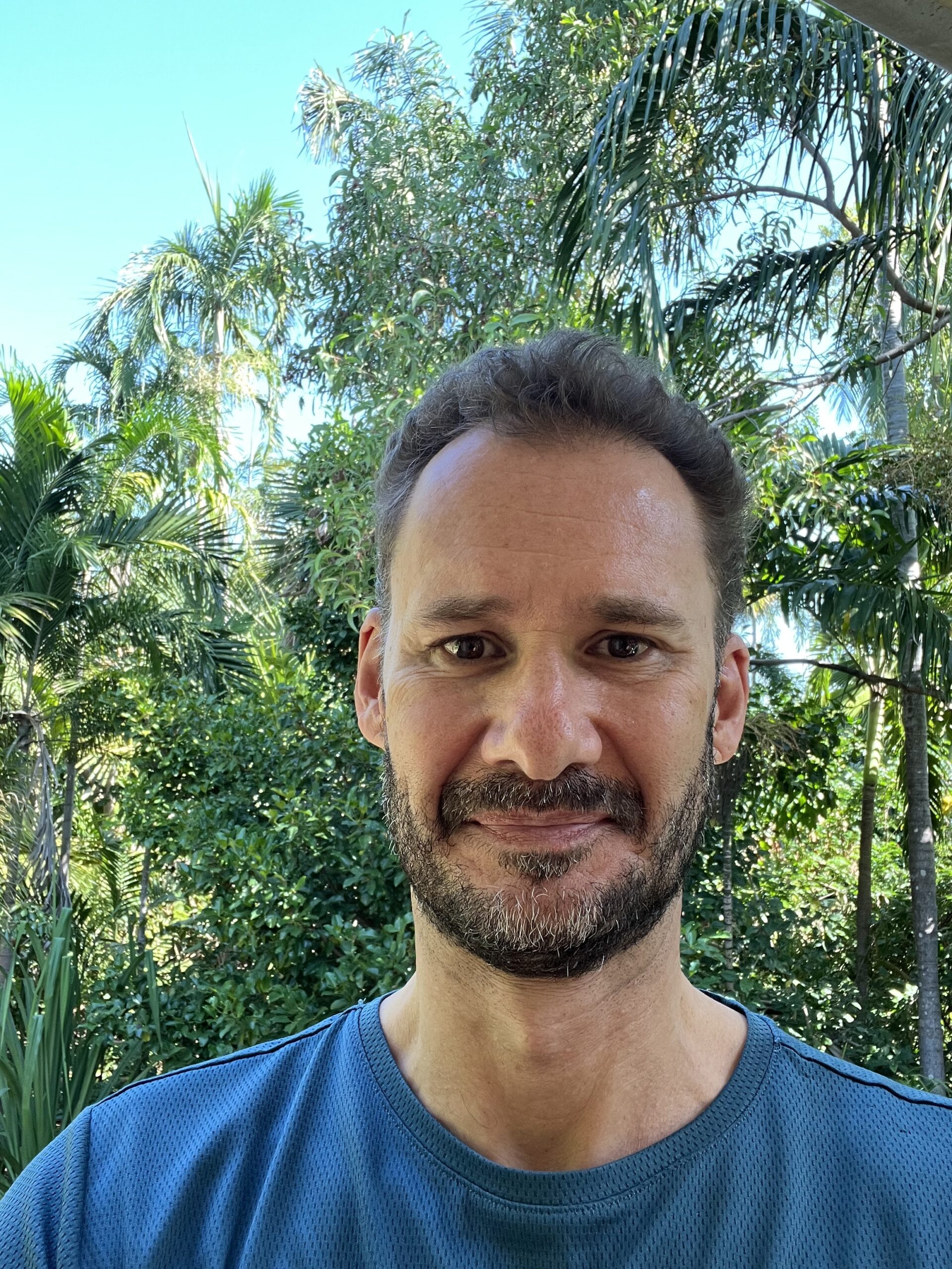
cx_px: 476
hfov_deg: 46.8
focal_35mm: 30
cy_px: 634
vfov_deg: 60.0
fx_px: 1100
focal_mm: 2.71
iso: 100
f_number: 2.2
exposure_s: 1/91
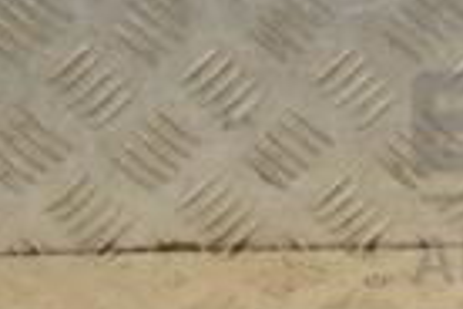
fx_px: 2521
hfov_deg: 10.5
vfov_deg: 6.8
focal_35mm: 196
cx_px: 349
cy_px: -326
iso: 800
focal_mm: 30
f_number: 5.6
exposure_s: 1/200
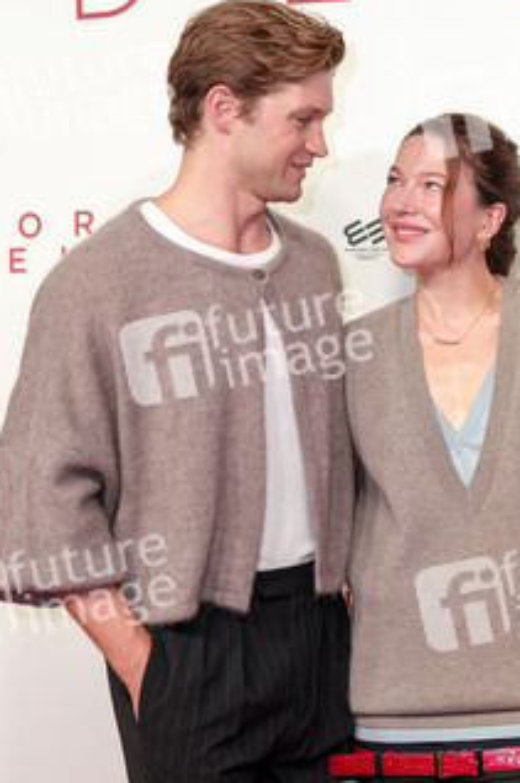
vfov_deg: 21.0
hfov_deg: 14.0
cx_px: 318
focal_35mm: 97
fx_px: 2108
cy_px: 470
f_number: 3.2
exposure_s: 1/250
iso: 320
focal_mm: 77
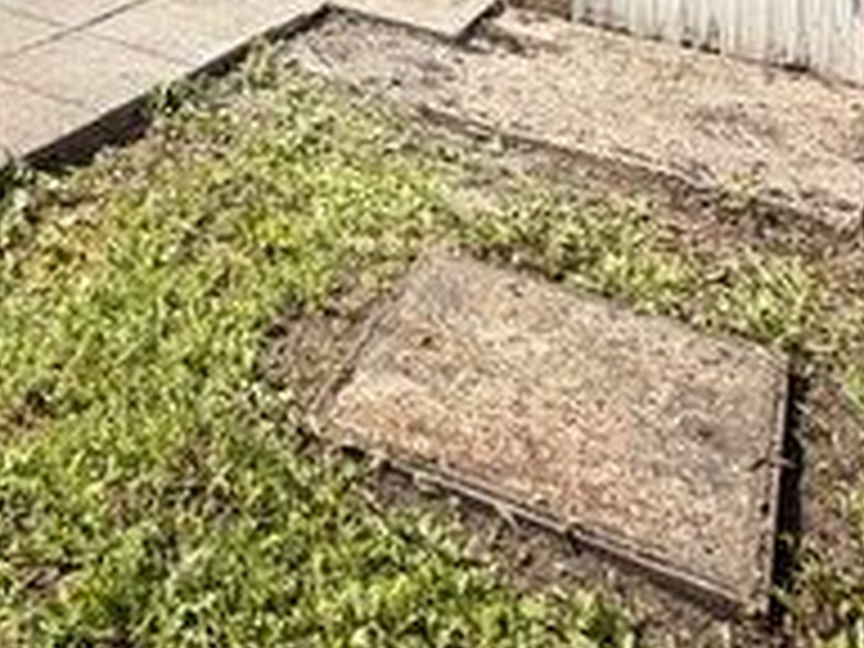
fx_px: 1273
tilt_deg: -1.7
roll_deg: -1.3
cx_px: 189
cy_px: -376
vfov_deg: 22.4
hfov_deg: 36.4
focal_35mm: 51
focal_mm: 2.22
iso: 40
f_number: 2.2
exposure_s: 1/701
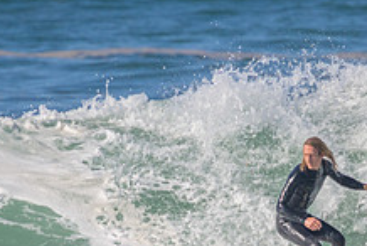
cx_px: 195
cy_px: 274
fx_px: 21692
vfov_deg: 0.6
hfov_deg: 1.0
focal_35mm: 2125
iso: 900
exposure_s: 1/2000
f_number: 11
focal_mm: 800
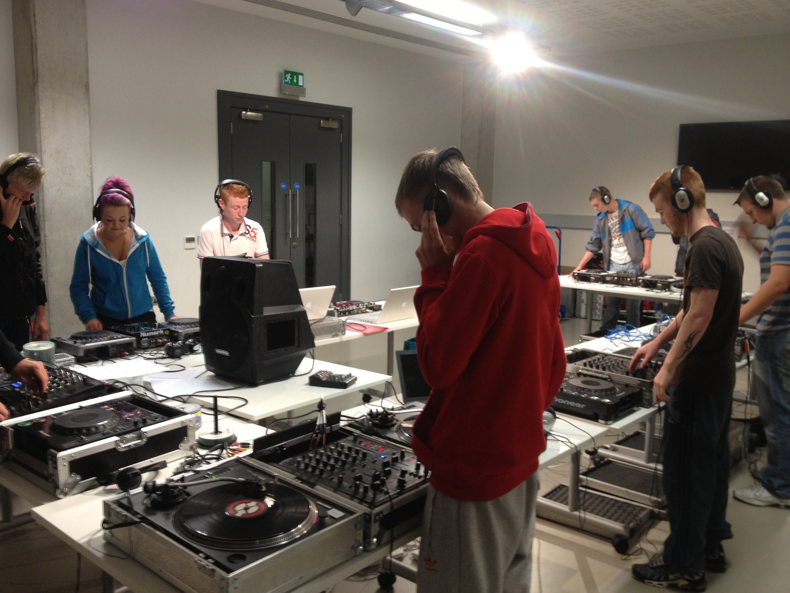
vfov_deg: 40.7
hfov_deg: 52.6
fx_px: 799
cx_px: 395
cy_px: 296
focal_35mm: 35
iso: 80
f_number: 2.4
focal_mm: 4.28
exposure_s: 1/20
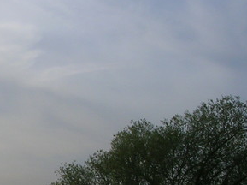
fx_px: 770
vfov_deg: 13.5
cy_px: 185
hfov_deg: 17.4
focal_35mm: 108
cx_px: -51
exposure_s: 1/789
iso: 50
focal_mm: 5.8
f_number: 5.6
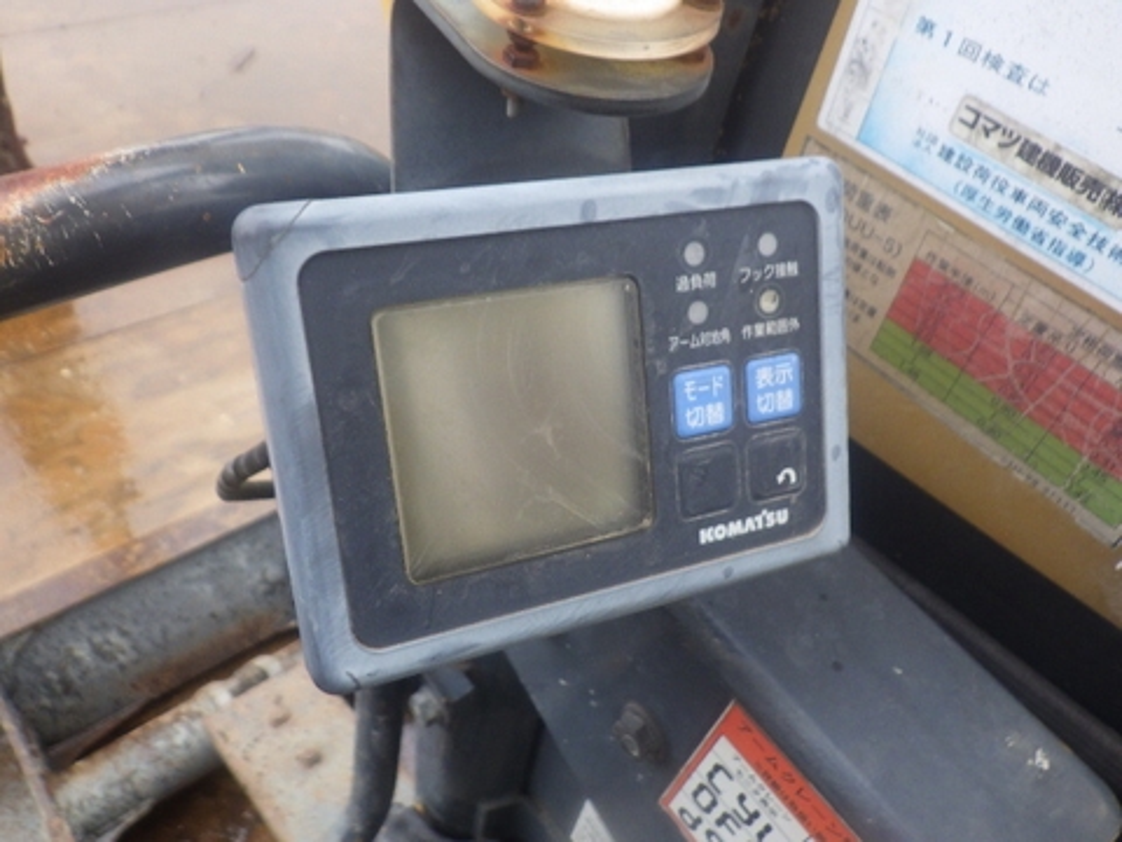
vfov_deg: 49.7
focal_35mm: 28
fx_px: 908
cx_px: 561
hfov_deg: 63.4
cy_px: 421
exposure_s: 1/45
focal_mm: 5
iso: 125
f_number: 3.5
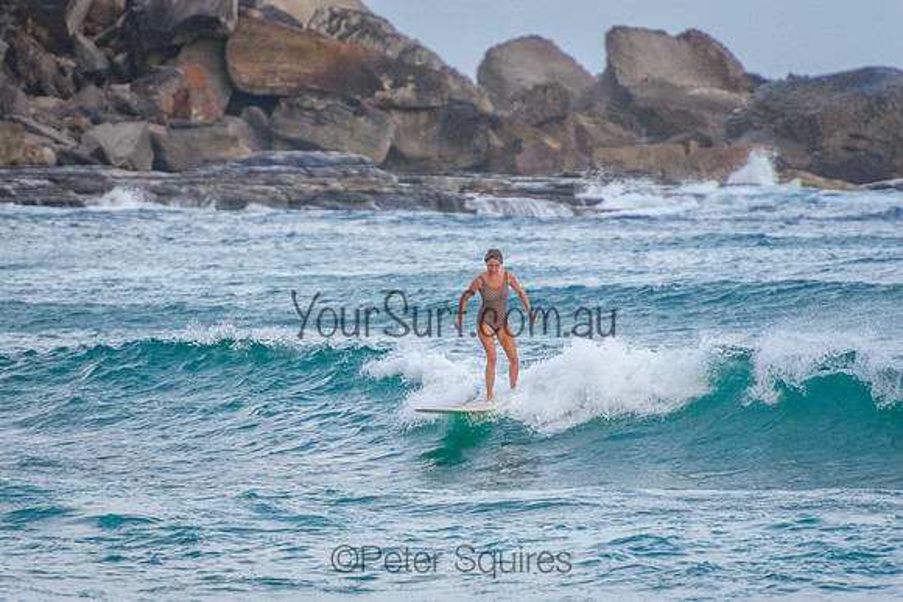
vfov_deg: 2.2
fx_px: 15424
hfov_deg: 3.4
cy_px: 301
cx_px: 452
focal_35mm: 615
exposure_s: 1/1600
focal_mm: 400
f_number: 5.6
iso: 1250
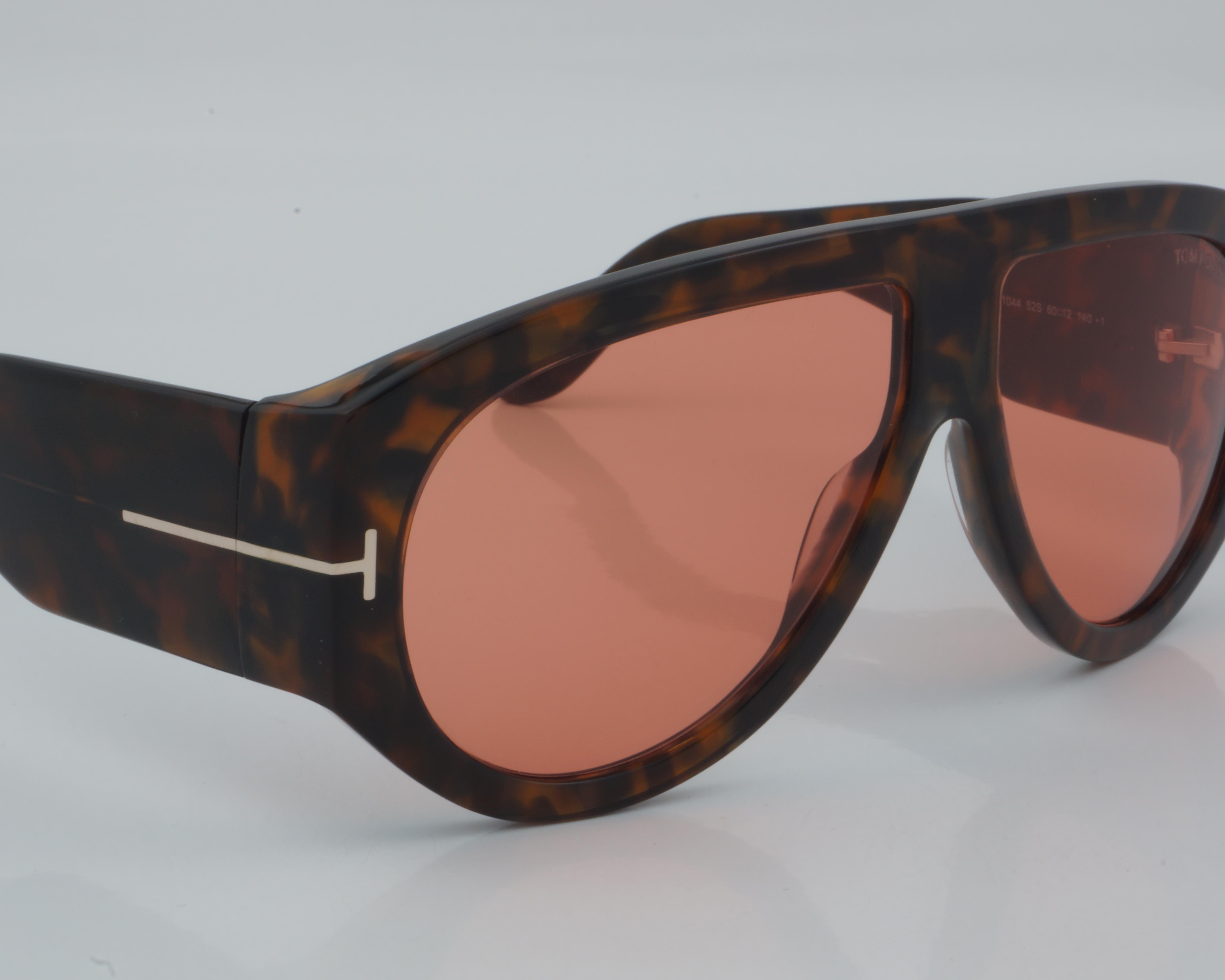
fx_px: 3082
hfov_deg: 22.5
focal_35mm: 85
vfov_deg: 18.1
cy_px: 488
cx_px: 569
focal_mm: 50
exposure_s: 1/4
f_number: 32
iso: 100
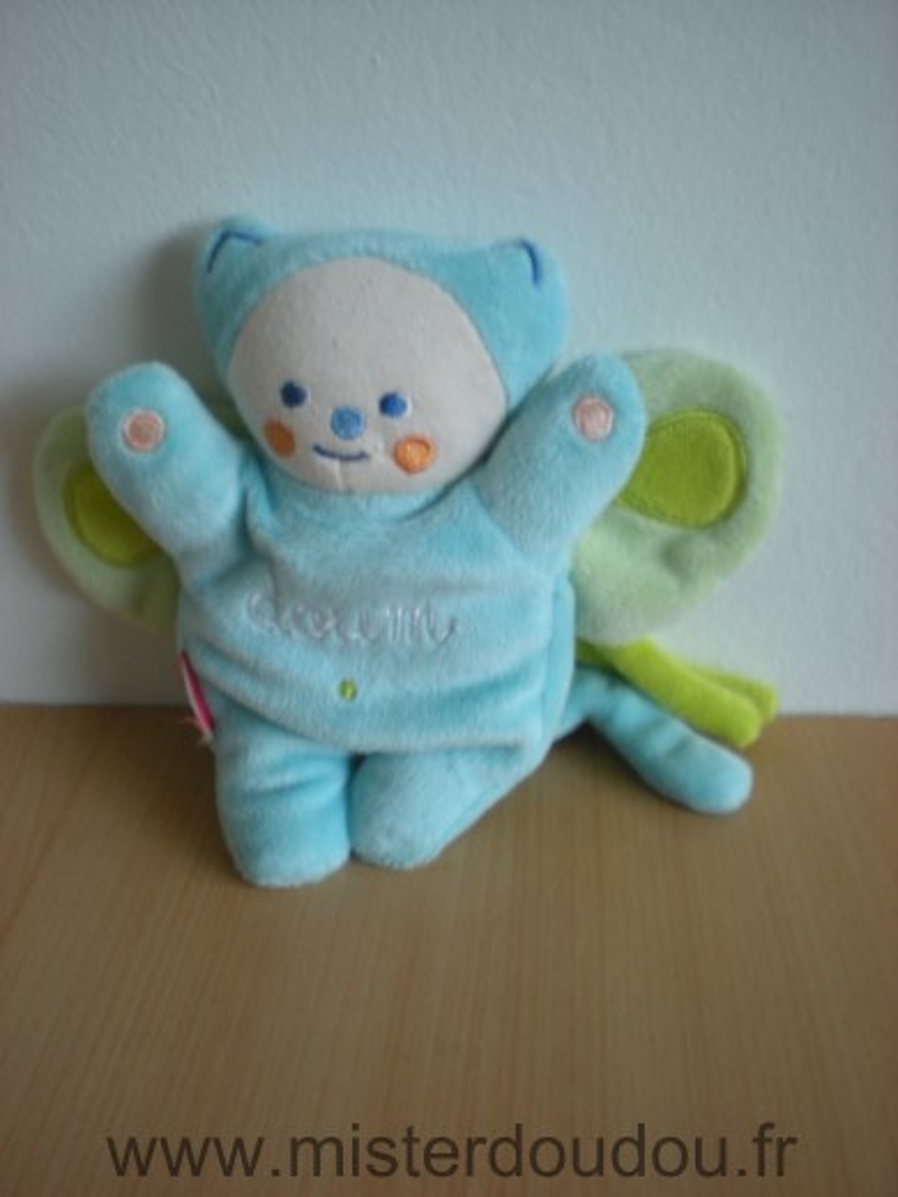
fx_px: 1314
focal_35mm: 38
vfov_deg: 49.0
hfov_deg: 37.7
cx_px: 449
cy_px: 598
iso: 200
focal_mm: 6.3
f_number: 3.1
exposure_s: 1/8.3
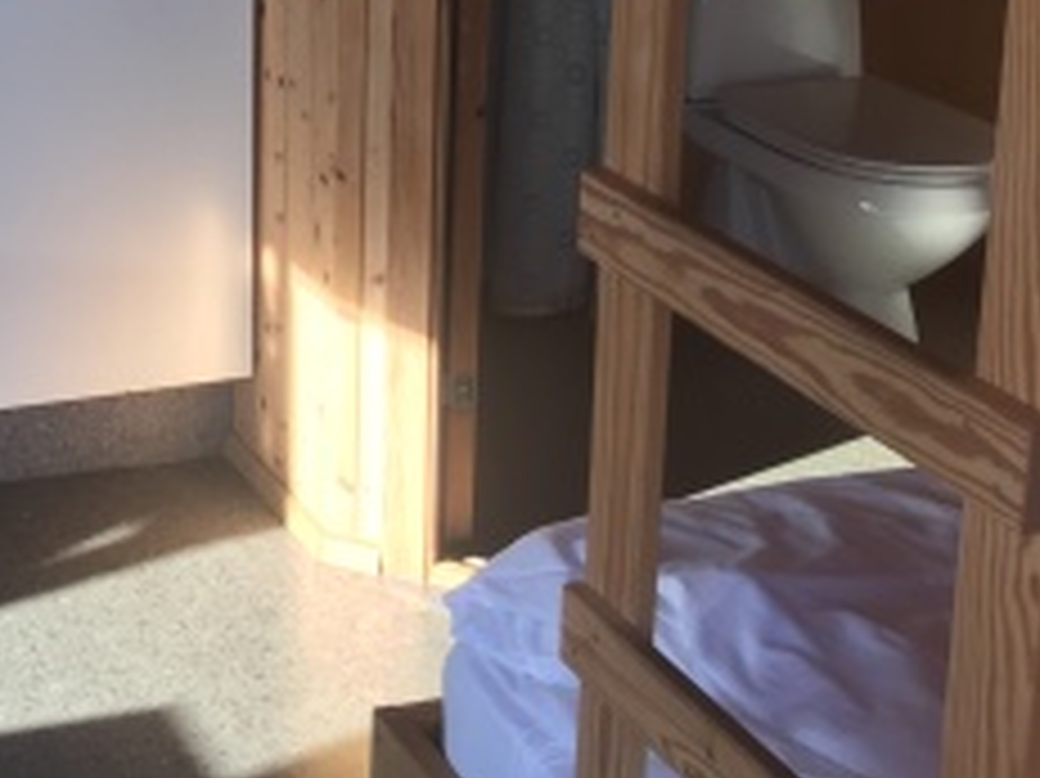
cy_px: -144
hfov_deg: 25.5
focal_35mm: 69
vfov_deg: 20.0
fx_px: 2072
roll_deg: +0.8
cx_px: -187
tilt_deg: -9.8
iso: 25
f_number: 2.2
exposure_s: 1/100
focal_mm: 4.15
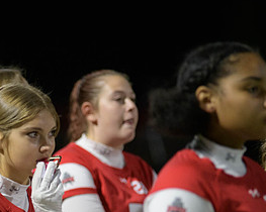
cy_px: 168
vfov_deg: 4.5
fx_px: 2690
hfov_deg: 5.6
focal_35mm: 342
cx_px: 17
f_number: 2.8
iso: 3600
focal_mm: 165
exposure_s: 1/640
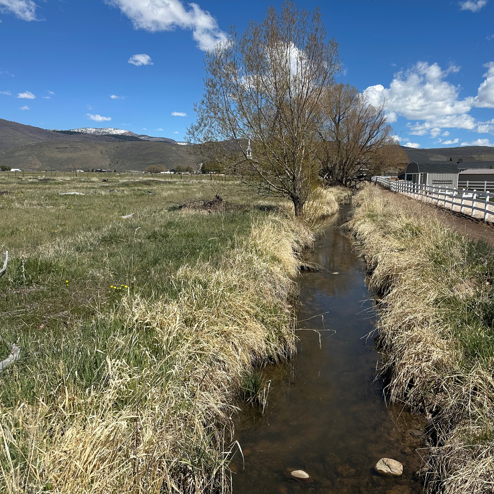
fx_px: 468
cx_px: 282
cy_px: 248
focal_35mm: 29
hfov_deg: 55.4
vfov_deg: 55.6
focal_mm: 6.86
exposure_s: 1/6211
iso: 80
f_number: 1.78
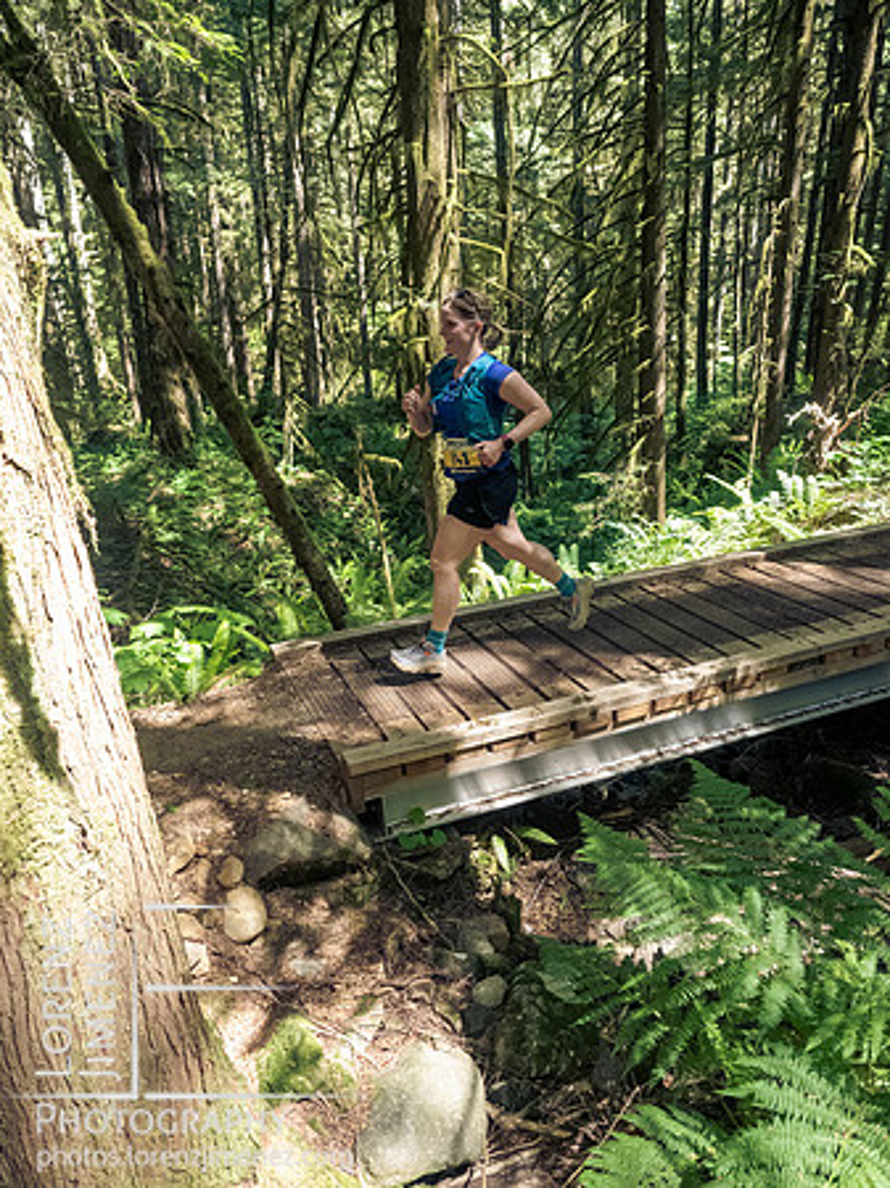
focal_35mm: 24
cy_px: 594
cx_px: 445
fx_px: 824
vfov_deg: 71.6
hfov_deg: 56.8
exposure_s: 1/1000
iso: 3200
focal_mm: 12
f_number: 2.8
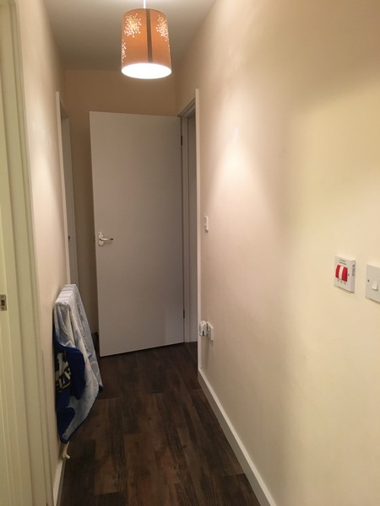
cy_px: 253
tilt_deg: -7.9
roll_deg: +0.4
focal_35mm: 29
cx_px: 190
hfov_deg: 48.2
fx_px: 424
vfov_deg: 61.7
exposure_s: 1/33
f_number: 2.2
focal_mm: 4.15
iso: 250
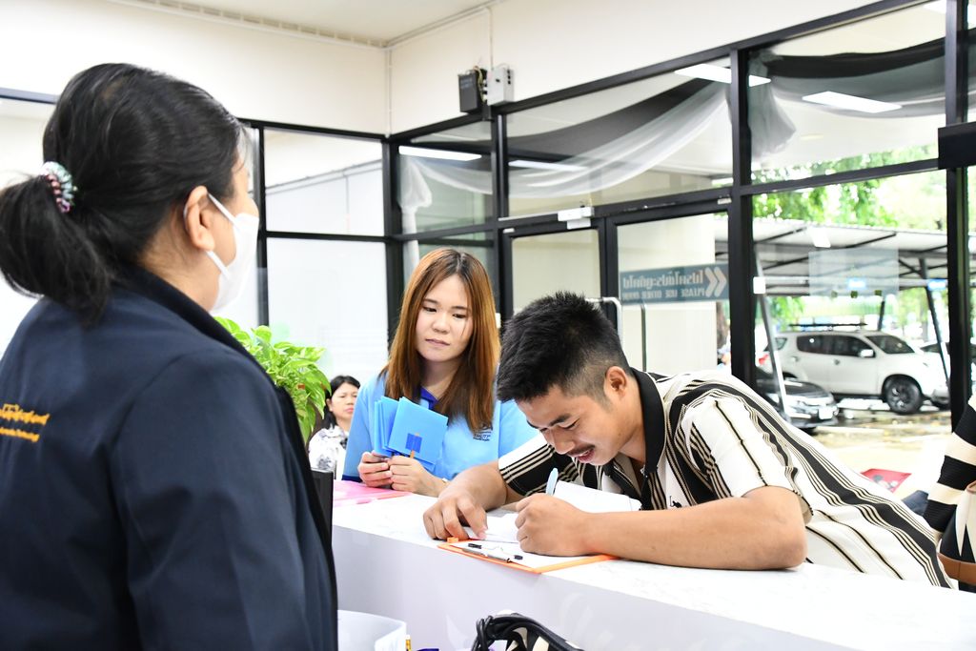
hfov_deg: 49.5
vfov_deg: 34.2
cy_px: 326
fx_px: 1057
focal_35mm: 39
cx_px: 488
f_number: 3.8
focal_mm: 26
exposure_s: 1/100
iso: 3200
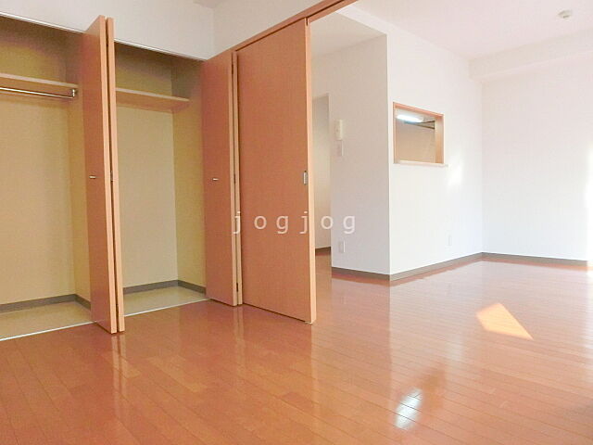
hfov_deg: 71.6
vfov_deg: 56.8
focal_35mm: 24
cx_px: 296
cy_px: 222
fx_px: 411
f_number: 3
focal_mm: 4.24
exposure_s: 1/320
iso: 800
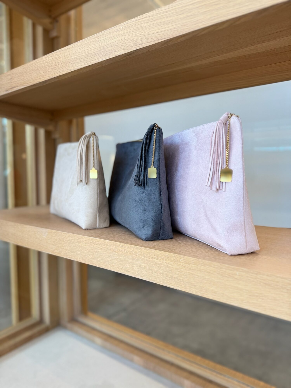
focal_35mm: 24
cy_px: 194
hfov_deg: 56.8
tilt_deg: -3.4
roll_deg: -0.2
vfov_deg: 71.6
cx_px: 146
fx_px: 269
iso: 125
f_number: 1.78
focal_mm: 6.76
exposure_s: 1/120
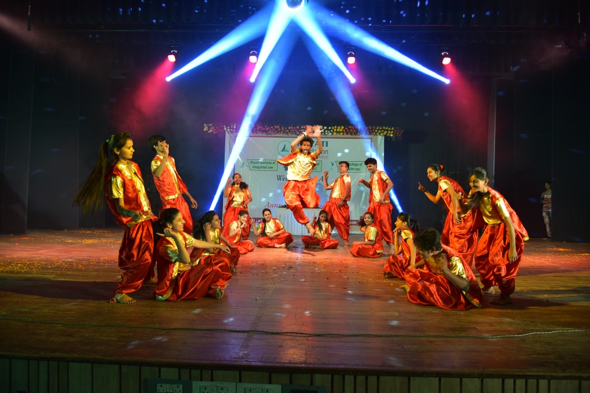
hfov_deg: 73.7
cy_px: 196
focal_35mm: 24
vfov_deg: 53.1
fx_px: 393
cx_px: 295
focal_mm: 24
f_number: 4
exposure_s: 1/80
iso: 500
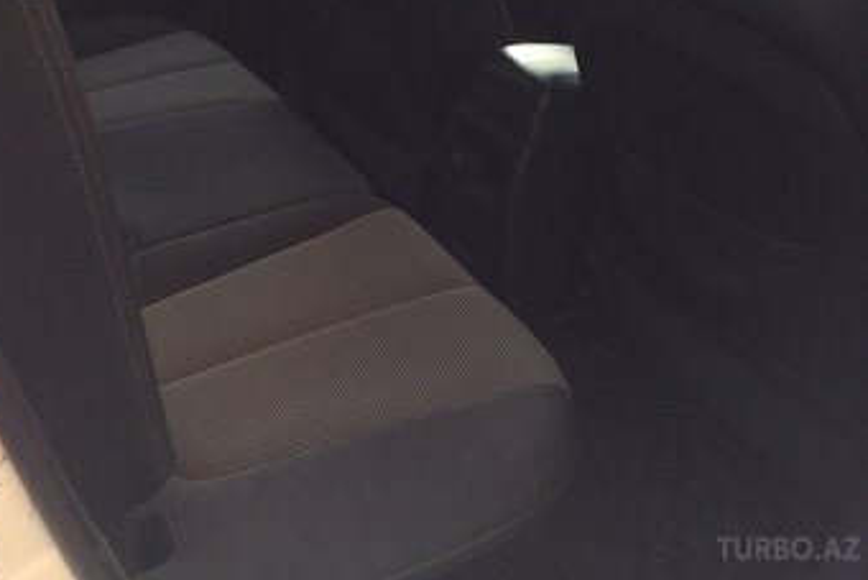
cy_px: -51
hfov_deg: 44.4
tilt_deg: -10.3
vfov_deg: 28.0
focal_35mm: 44
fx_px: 1061
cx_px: 396
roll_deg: -11.0
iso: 32
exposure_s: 1/141
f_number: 2.2
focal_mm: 4.15
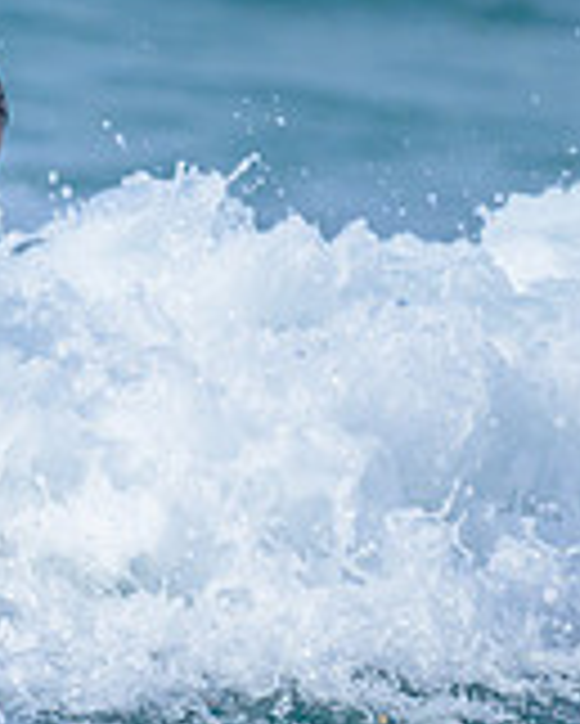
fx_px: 79531
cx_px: -563
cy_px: 1054
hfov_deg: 0.4
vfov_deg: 0.5
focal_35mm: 3710
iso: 280
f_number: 6.3
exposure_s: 1/2000
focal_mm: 800
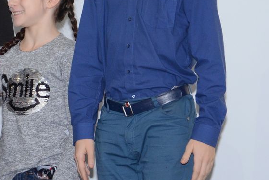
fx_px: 1405
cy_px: -5
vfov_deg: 7.3
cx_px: 17
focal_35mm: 188
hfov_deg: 10.9
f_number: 5.6
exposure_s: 1/250
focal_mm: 50
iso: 800
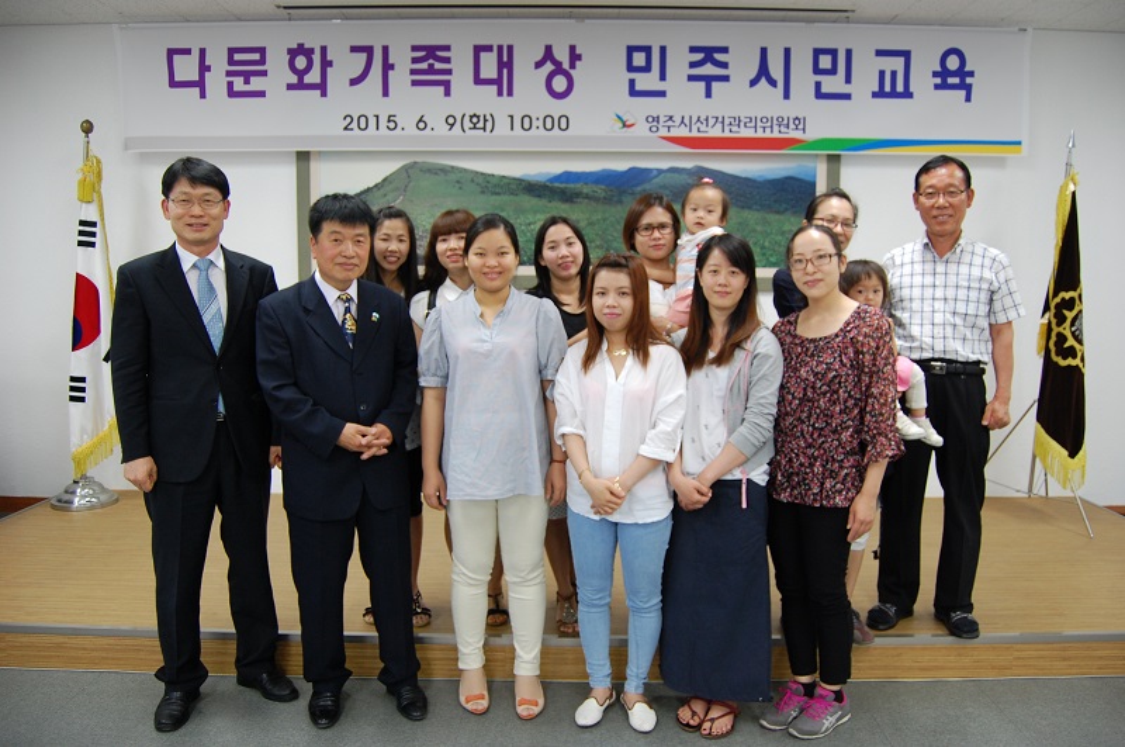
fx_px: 843
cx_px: 562
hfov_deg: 67.5
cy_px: 374
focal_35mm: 27
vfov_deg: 47.8
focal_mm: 18
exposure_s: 1/50
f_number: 3.5
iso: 400
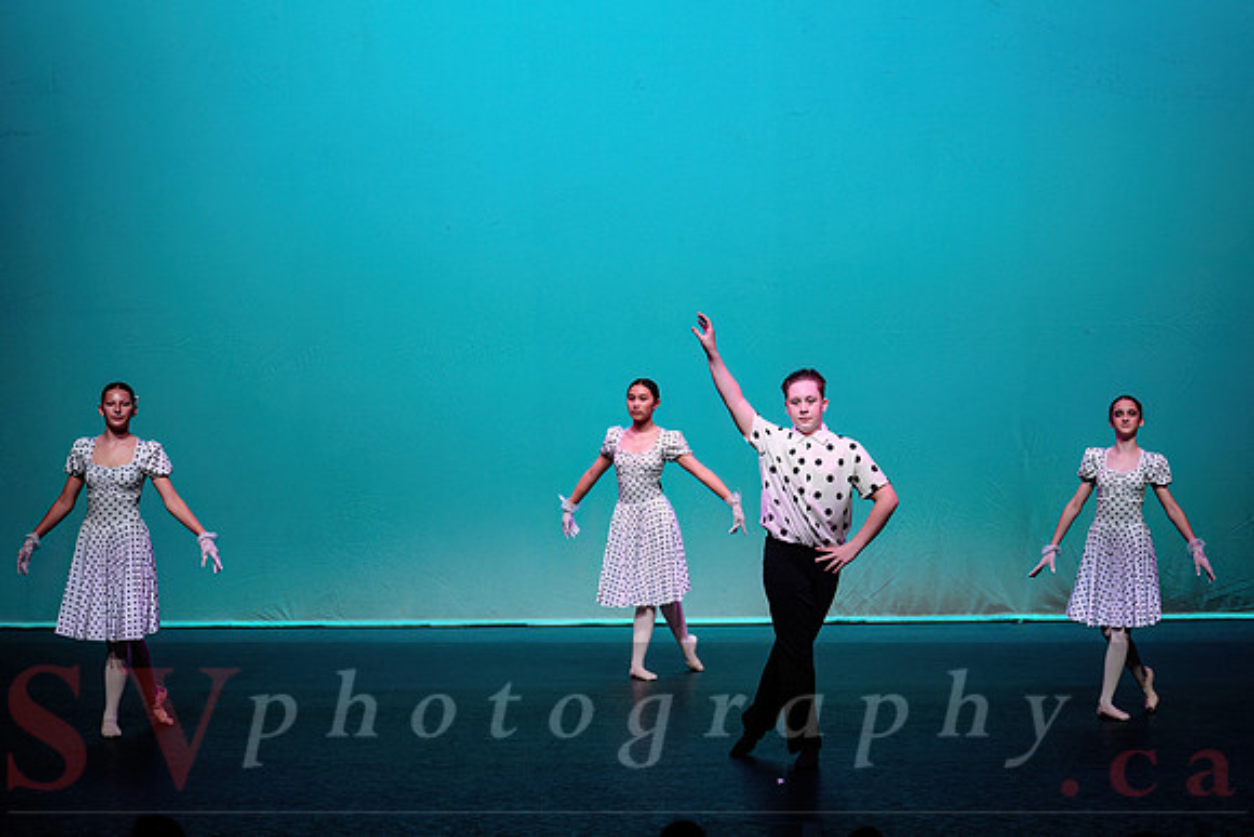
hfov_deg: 19.1
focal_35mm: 107
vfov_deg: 12.8
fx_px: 3734
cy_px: 487
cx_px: 663
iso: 1600
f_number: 2.8
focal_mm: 92
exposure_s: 1/800
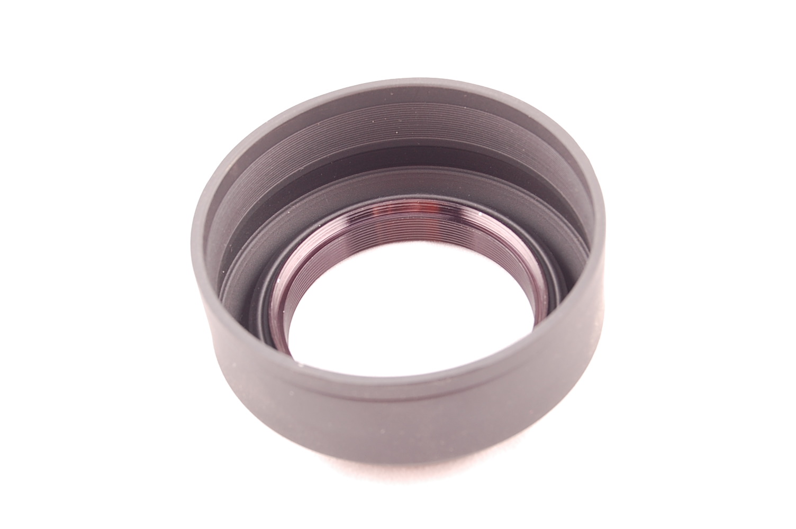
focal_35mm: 82
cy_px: 264
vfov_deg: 16.5
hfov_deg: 24.6
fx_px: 1823
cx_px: 398
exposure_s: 1/125
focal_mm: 55
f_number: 10
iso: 200
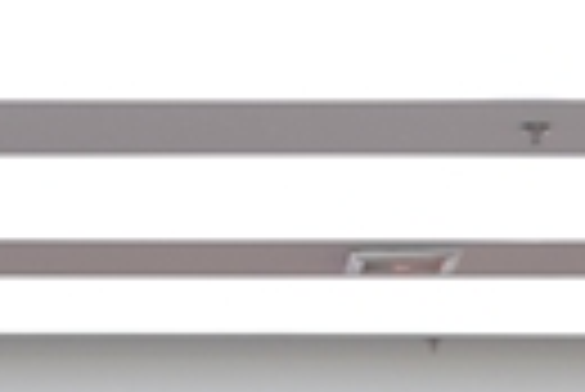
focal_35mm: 177
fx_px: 2879
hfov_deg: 11.6
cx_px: 176
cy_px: 766
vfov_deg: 7.5
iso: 800
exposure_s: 1/60
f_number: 4.5
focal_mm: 32
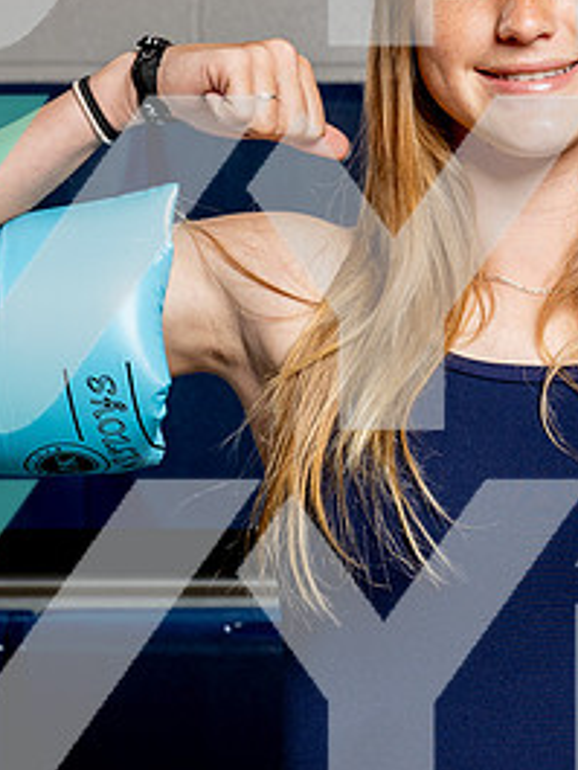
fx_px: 4405
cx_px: 473
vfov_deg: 10.0
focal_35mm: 198
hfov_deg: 7.5
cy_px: 276
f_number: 8
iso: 320
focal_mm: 69
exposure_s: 1/250
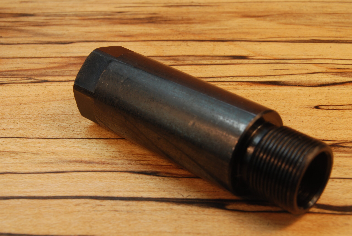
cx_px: 176
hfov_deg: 24.6
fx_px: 808
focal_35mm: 82
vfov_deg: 16.6
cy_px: 118
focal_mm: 55
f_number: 20
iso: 200
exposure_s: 1/15
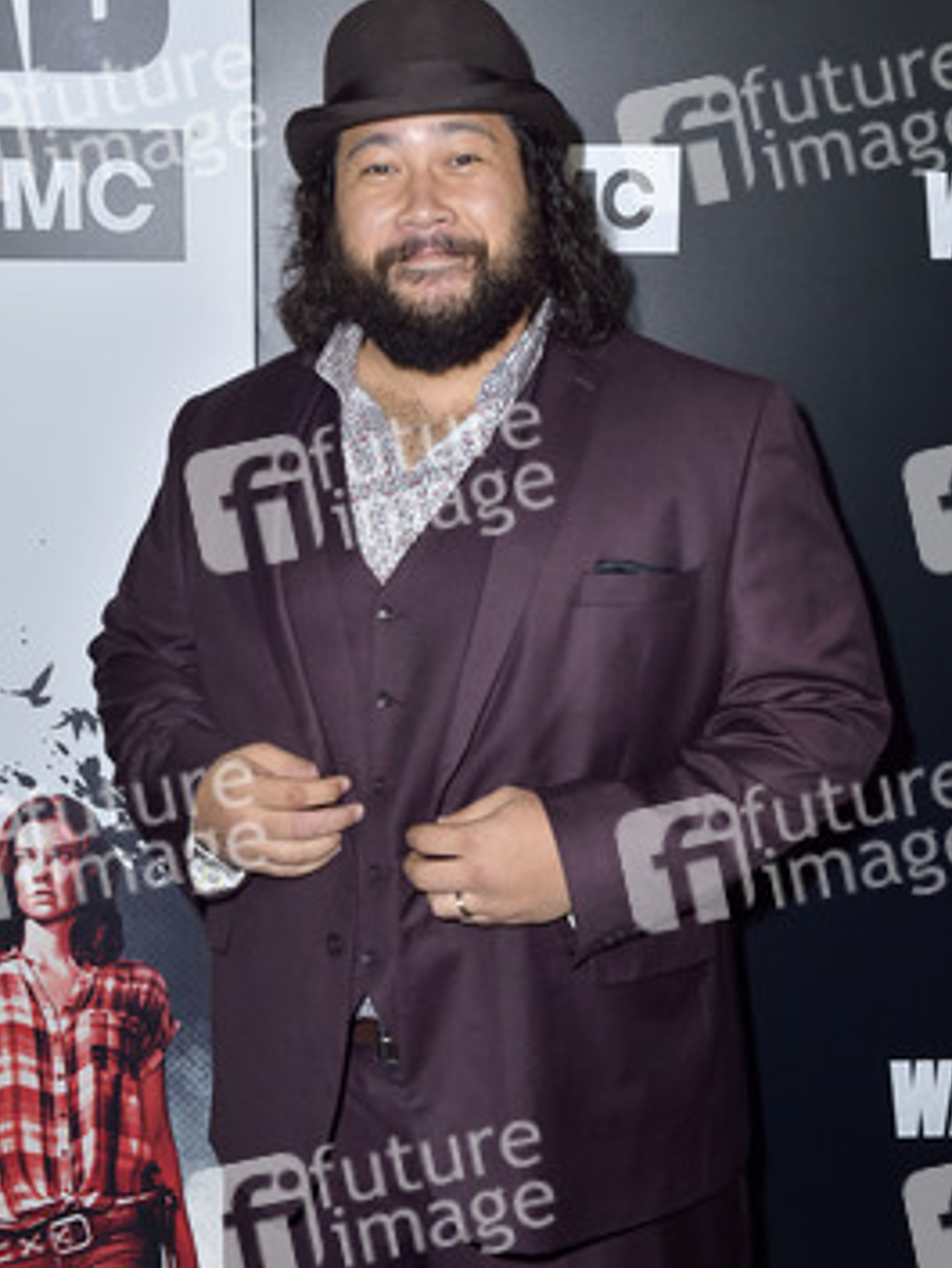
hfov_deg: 29.7
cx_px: 476
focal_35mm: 49
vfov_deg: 38.9
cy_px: 668
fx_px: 1796
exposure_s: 1/250
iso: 500
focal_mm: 45
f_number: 5.6
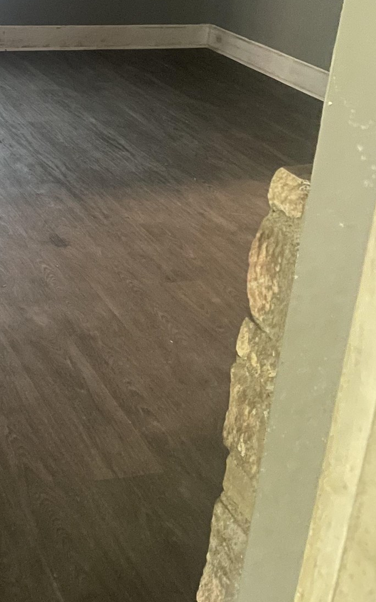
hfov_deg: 20.7
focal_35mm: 58
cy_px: 56
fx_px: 951
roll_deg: -3.2
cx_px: -88
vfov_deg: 33.2
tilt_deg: -16.7
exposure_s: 1/14
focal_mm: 4.2
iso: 500
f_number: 1.6
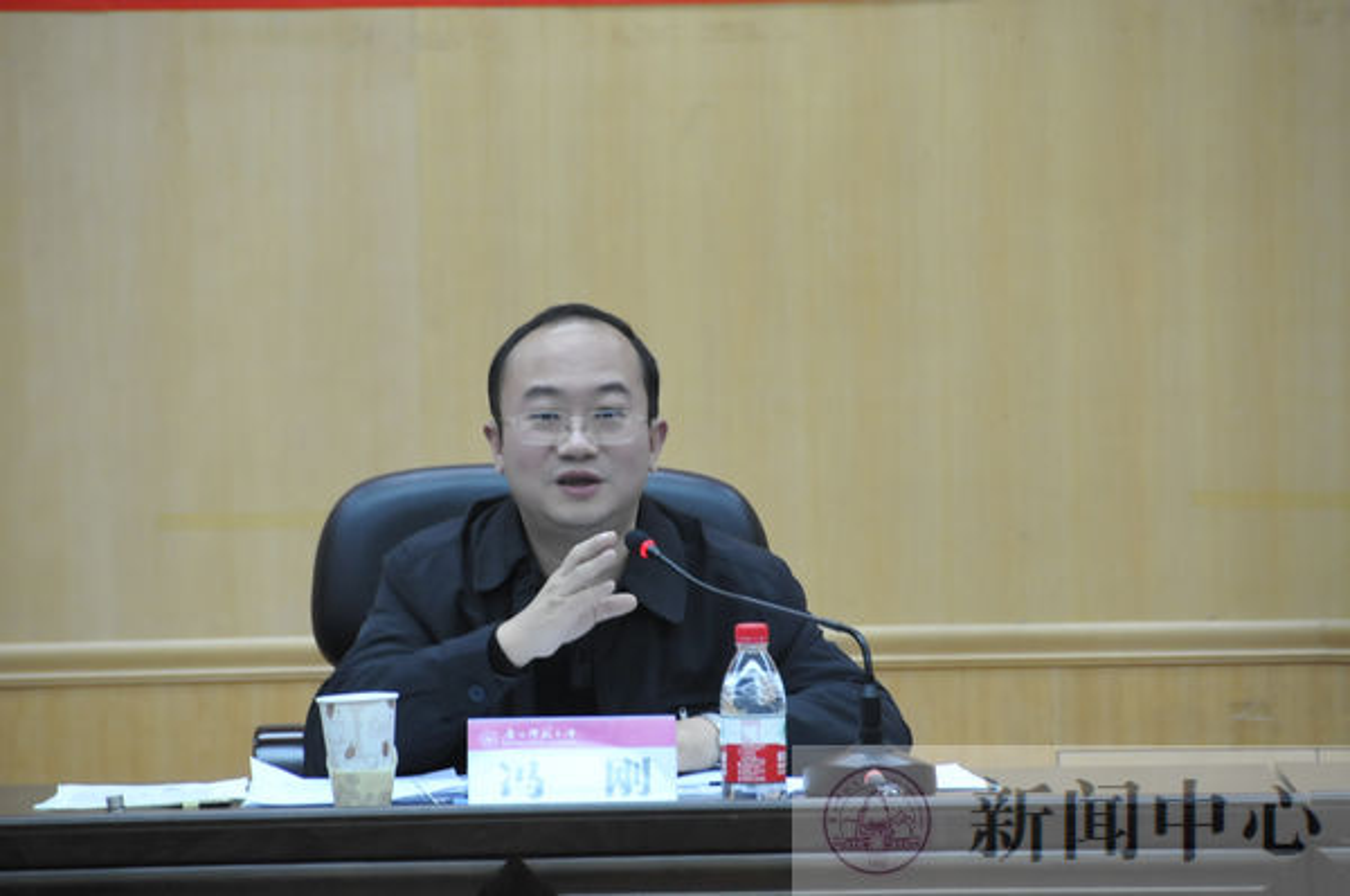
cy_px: 448
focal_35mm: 255
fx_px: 9547
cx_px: 675
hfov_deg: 8.1
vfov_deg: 5.4
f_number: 5.6
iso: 1600
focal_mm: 170
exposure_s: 1/80
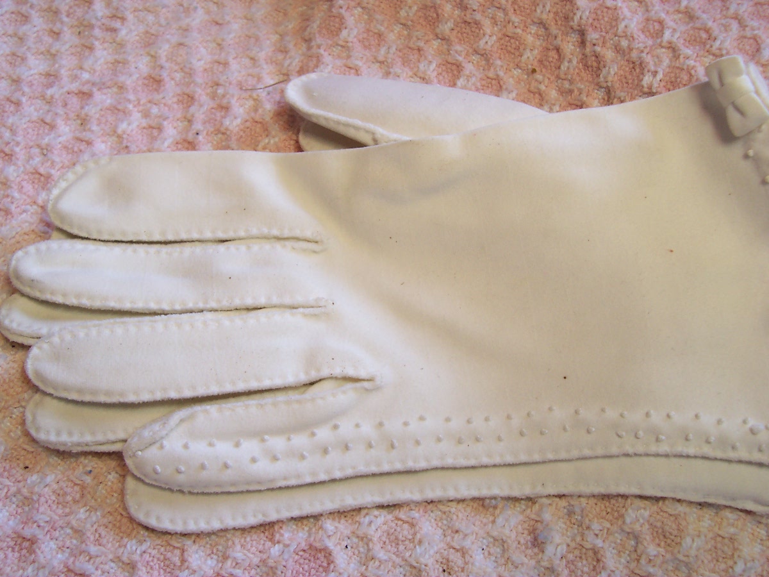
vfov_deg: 38.7
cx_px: 384
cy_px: 288
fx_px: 822
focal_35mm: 37
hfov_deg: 50.1
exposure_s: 1/60
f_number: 2.8
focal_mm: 5.6
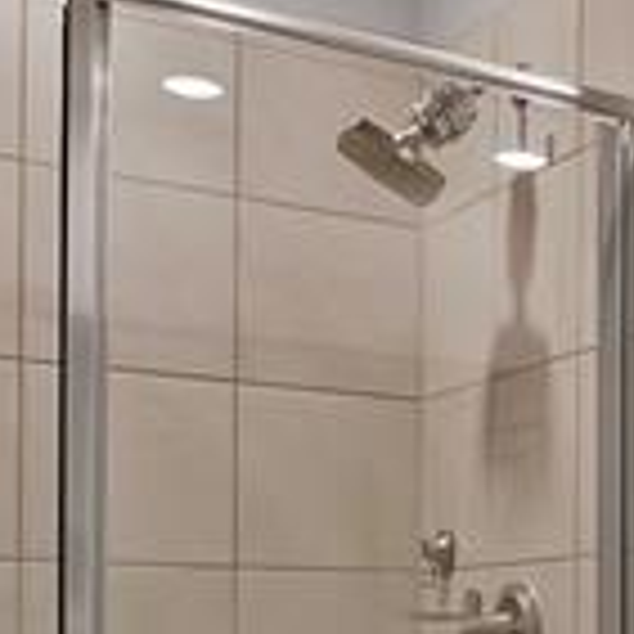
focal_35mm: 74
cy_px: 591
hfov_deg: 18.8
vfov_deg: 22.7
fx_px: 1533
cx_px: 1093
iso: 640
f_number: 9
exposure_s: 1
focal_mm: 12
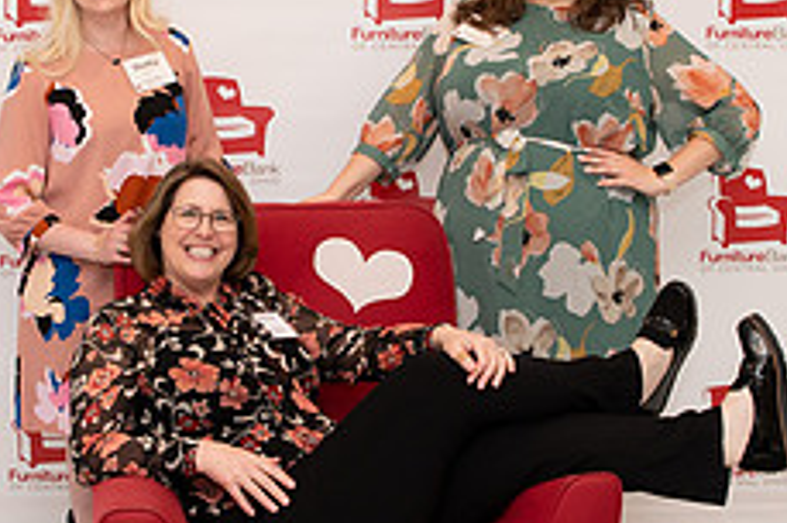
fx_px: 1441
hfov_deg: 30.4
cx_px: 289
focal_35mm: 66
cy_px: 208
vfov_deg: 20.5
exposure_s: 1/125
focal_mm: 24
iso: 800
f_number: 4
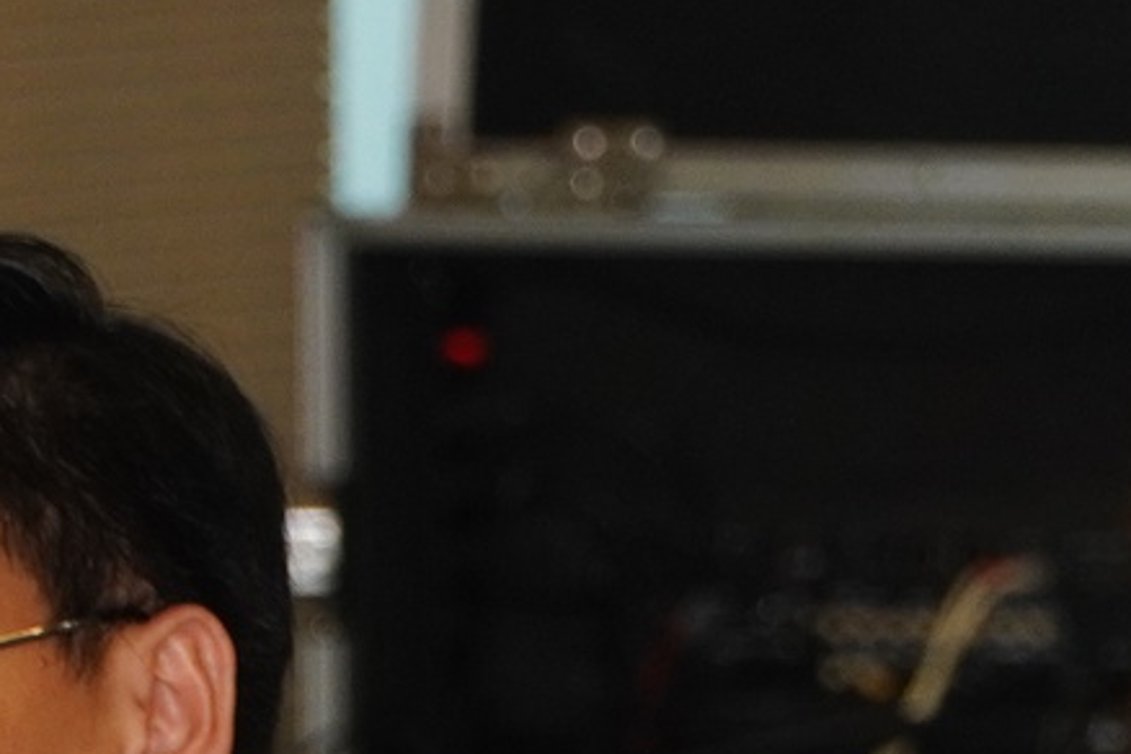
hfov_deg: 2.9
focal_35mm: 719
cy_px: 1106
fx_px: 22596
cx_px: 1314
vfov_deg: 1.9
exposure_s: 1/125
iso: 800
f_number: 4
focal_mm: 105
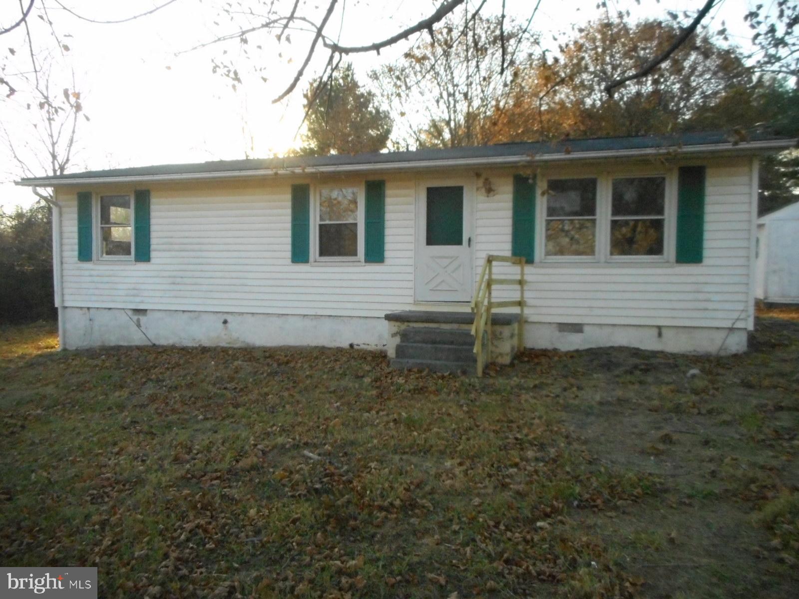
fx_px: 577
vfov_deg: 54.9
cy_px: 300
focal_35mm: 25
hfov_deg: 69.4
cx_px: 400
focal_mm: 4.5
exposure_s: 1/1000
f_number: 3.7
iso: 800
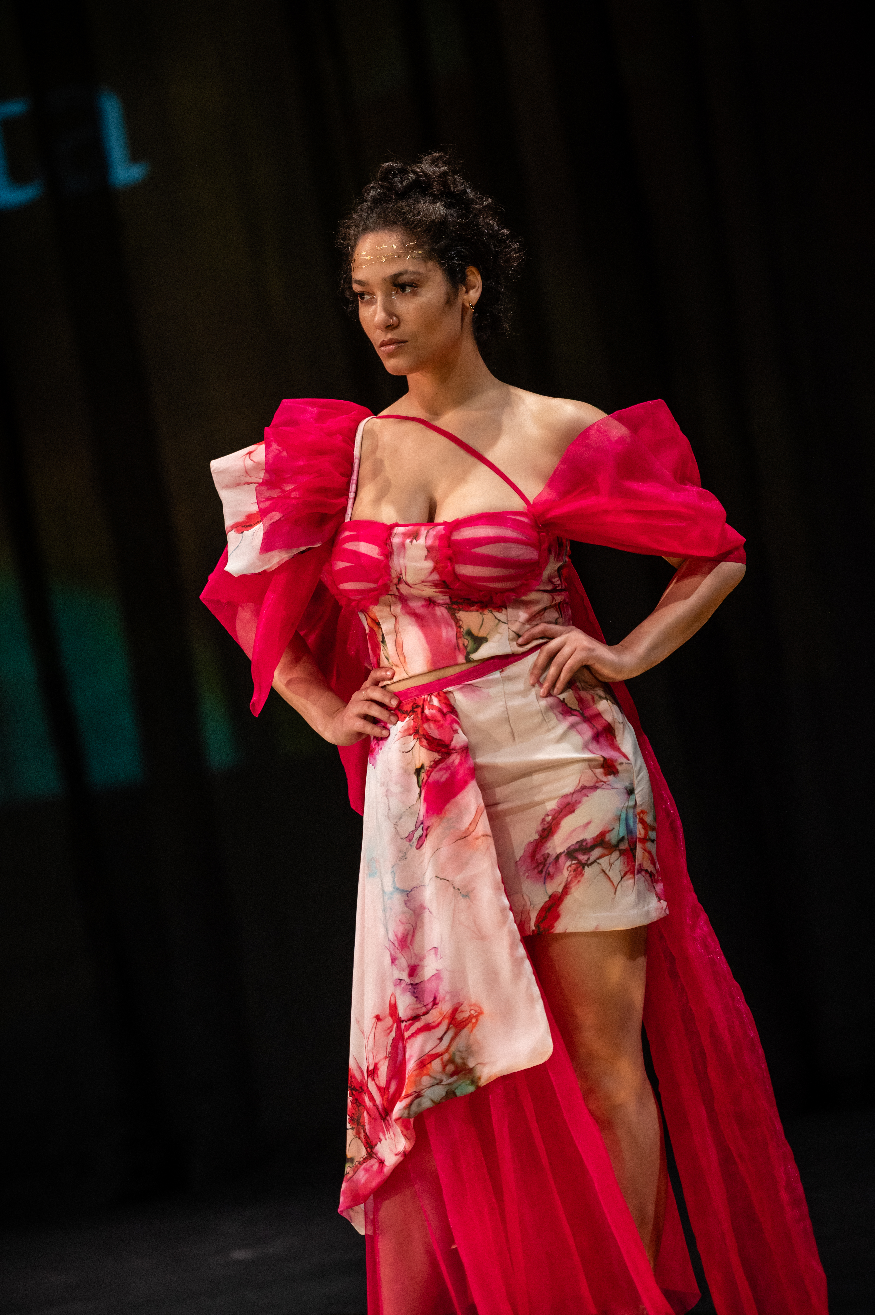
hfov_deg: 8.8
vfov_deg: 13.3
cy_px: 658
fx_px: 5658
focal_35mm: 155
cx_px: 438
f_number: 2.8
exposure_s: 1/640
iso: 1600
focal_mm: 155
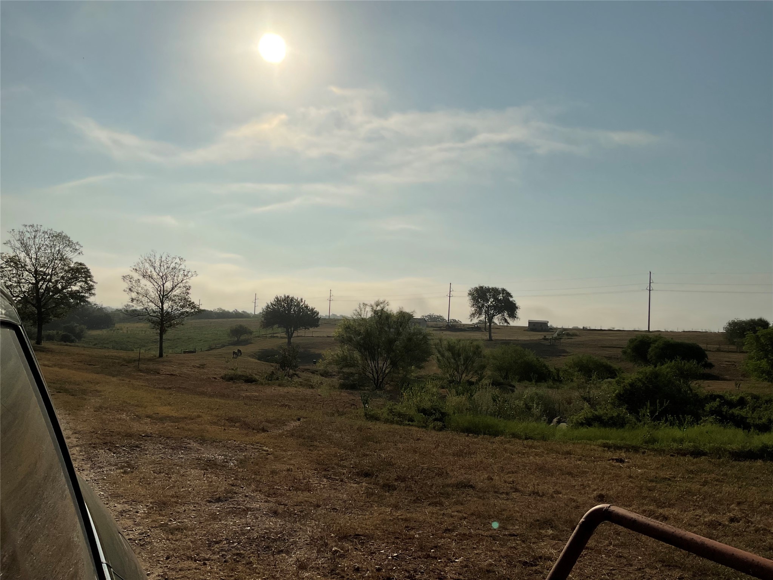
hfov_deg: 61.7
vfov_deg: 48.2
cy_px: 290
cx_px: 386
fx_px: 648
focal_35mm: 29
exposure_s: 1/16393
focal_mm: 3
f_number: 1.8
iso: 20
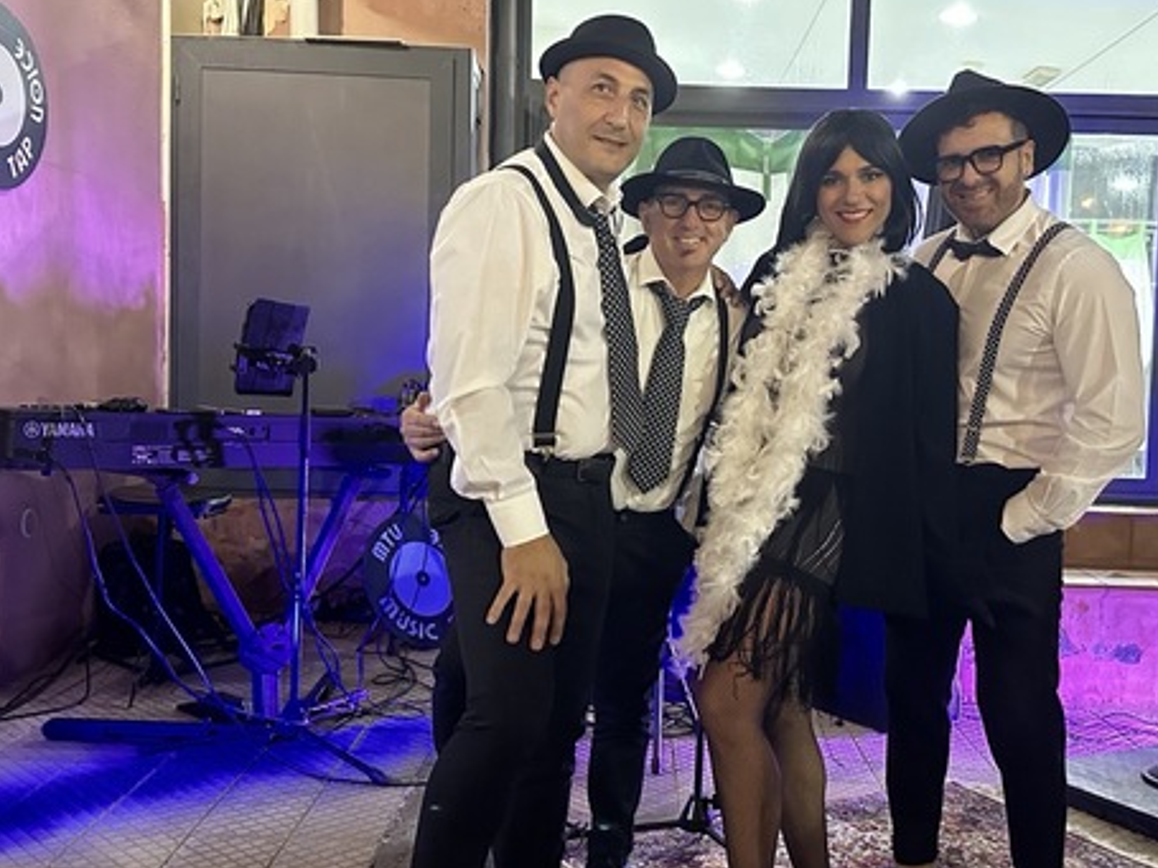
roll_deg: -1.1
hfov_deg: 48.8
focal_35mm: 38
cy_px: 430
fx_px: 1271
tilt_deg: -4.3
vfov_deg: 37.7
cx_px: 662
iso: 800
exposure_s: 1/50
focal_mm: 6.86
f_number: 1.78
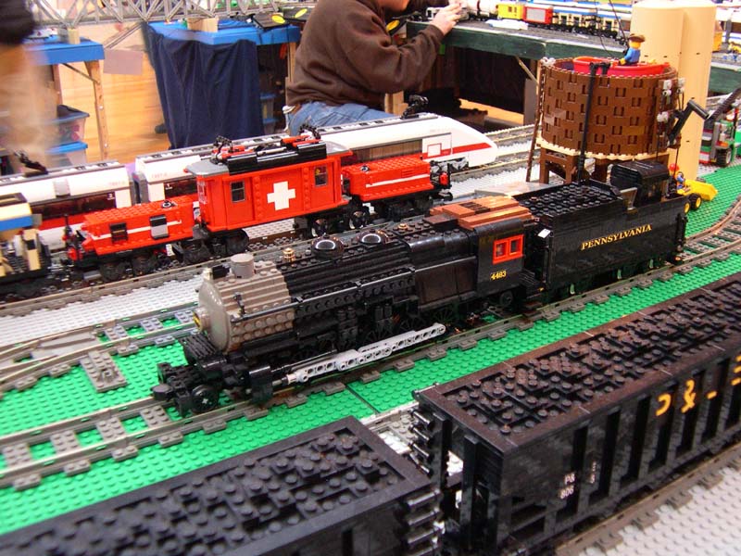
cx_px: 370
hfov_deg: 36.8
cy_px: 278
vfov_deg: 28.0
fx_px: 1113
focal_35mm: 52
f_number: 3.2
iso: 400
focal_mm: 11.1
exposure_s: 1/4.4
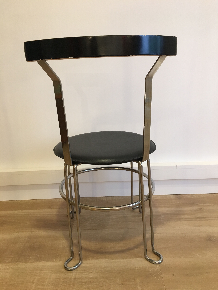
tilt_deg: -16.8
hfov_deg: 48.2
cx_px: 109
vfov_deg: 61.7
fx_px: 244
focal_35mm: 29
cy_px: 145
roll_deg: +1.5
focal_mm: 4.15
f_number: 2.2
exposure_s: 1/33
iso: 125
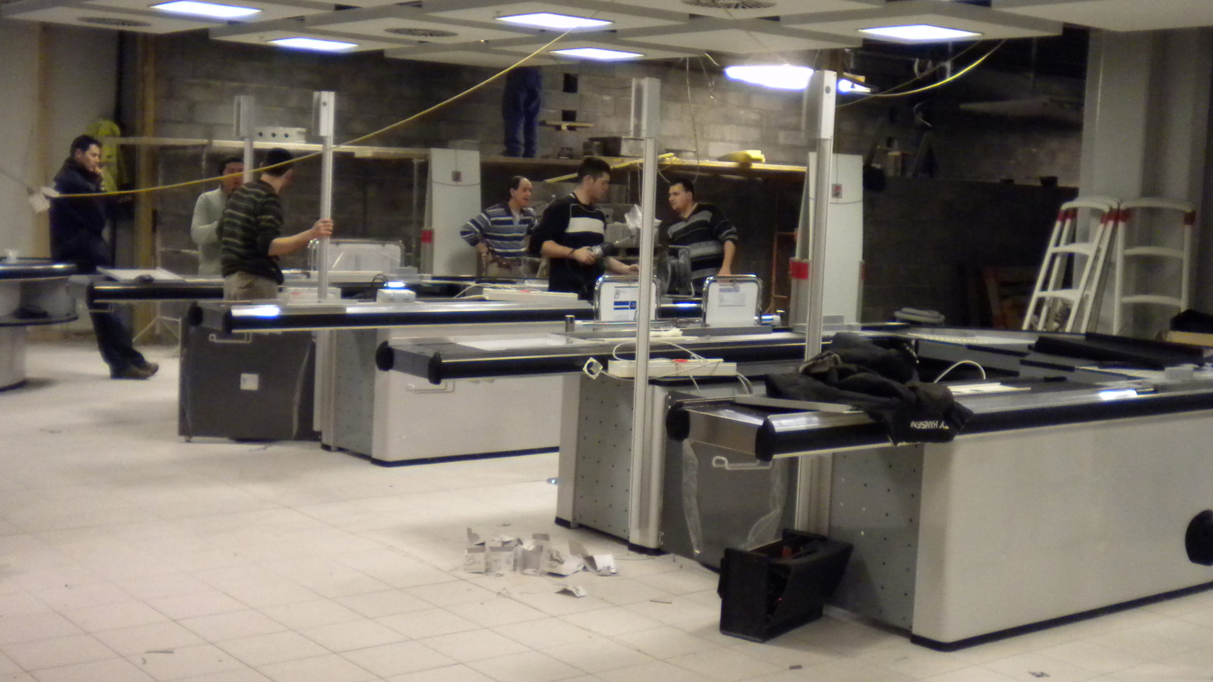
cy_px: 314
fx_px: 1512
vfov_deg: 25.4
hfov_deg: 43.7
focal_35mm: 47
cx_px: 604
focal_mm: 6.3
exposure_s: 1/81.8
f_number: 3.1
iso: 400
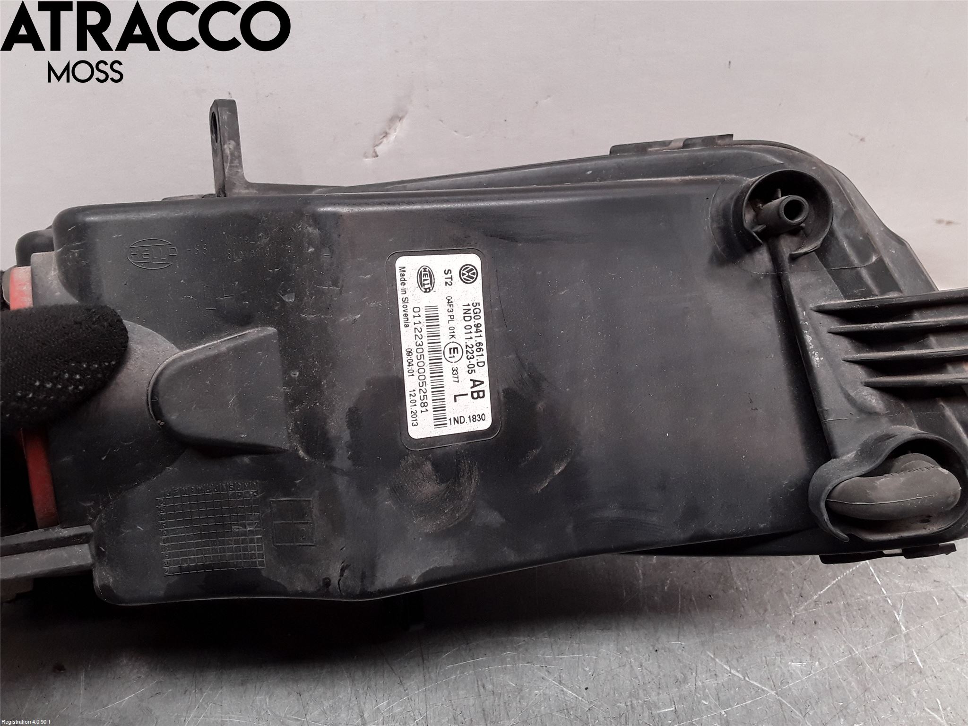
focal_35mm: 28
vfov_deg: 49.7
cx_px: 484
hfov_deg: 63.4
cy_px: 363
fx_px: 783
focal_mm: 2.91
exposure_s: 1/50
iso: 50
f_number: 1.9
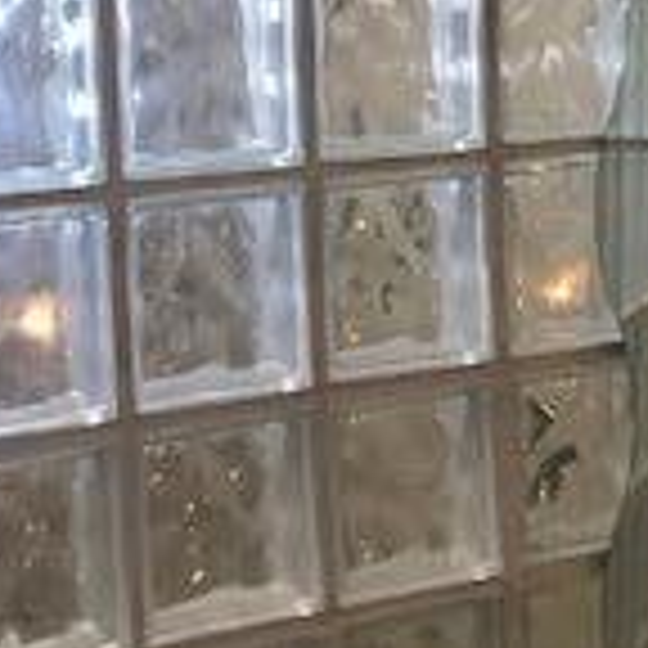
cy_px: 207
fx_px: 2330
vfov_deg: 15.8
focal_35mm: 110
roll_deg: +2.9
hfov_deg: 15.8
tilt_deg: -5.4
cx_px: 216
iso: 80
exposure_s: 1/15
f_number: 1.8
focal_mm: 3.99
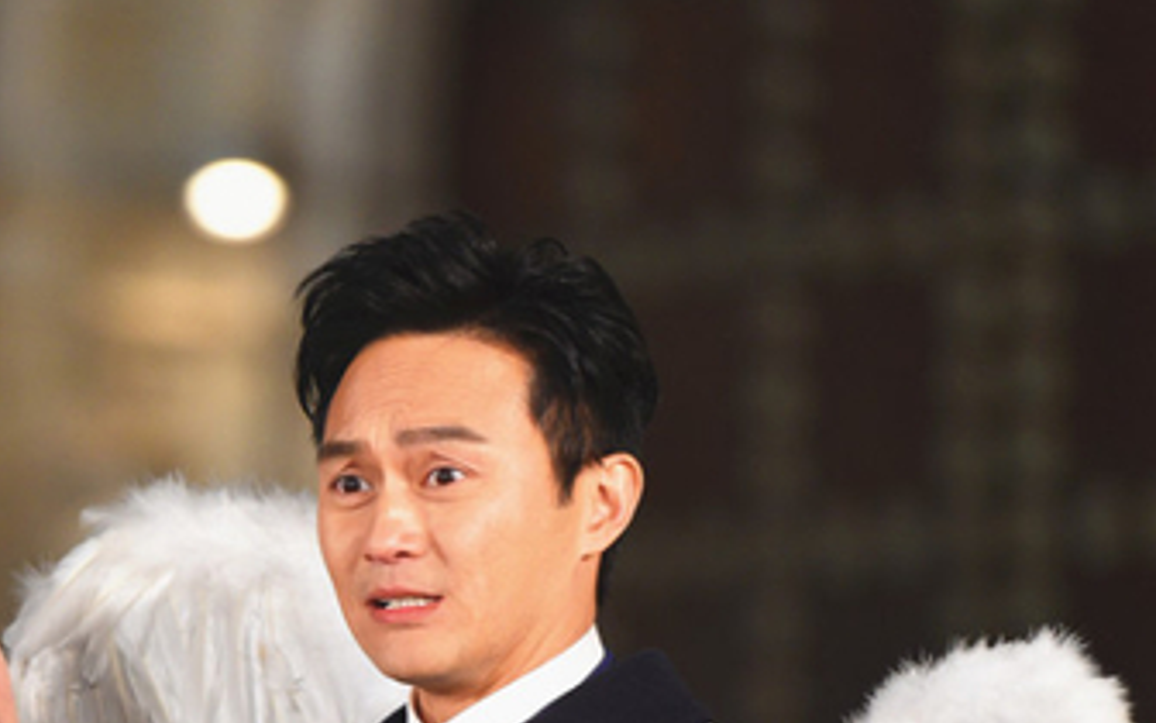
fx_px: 12224
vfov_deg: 3.4
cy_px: 709
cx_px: 217
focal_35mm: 388
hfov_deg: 5.4
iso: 2500
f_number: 3.2
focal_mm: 200
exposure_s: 1/125
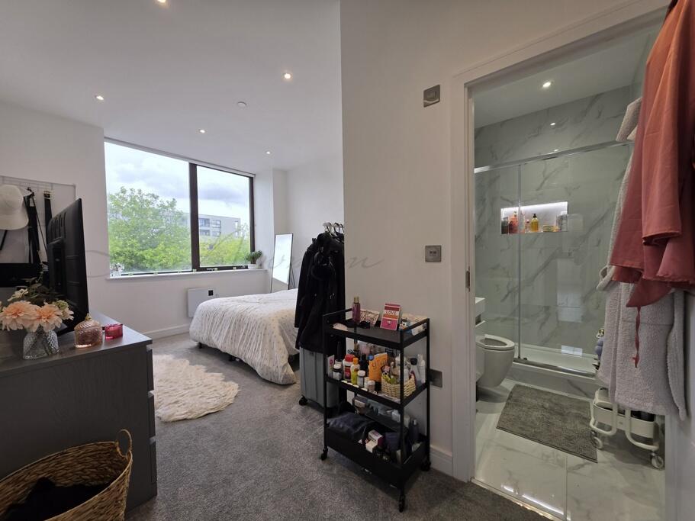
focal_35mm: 13
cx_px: 348
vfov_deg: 89.9
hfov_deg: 106.2
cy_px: 260
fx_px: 261
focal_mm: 2.2
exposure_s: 1/100
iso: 40
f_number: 1.9
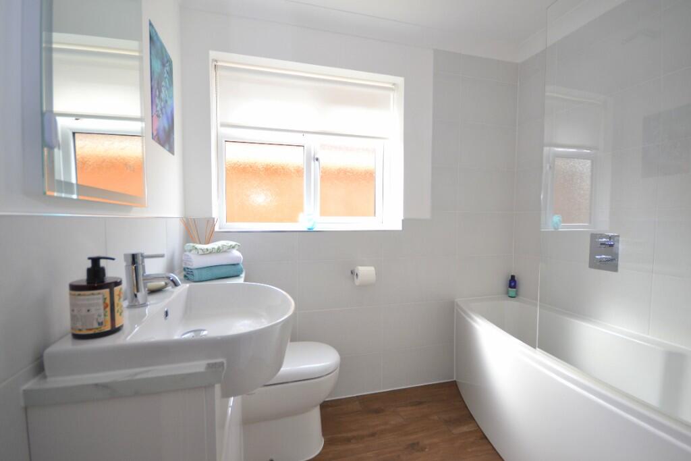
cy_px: 230
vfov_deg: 77.3
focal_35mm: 15
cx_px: 346
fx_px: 288
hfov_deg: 100.4
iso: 400
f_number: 5
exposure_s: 1/100
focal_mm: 10
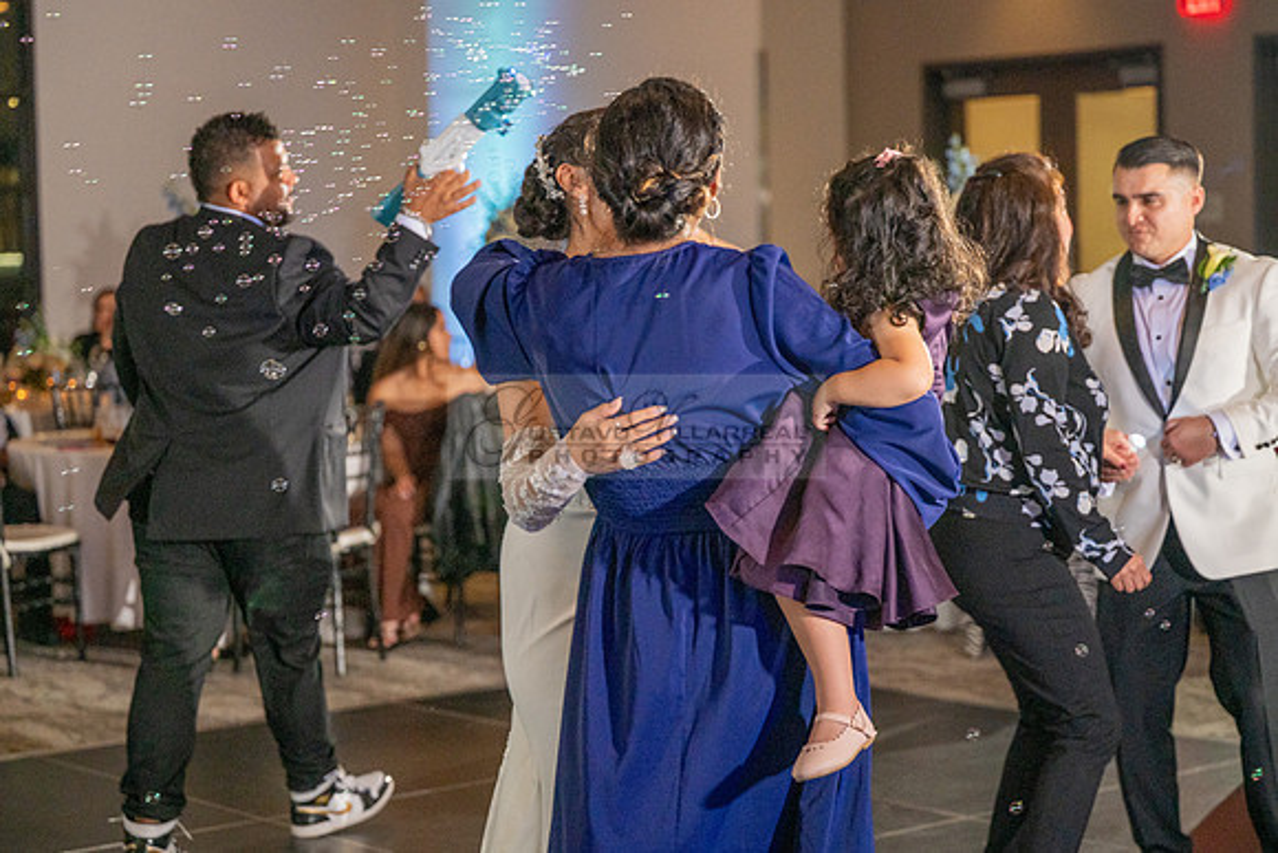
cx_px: 602
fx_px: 2738
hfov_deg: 26.3
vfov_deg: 17.7
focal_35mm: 77
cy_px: 424
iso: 1600
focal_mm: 70
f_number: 2.8
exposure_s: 1/200
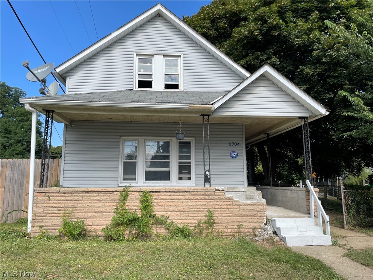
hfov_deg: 67.3
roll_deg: +0.2
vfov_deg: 53.1
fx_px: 280
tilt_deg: +9.0
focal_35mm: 26
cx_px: 186
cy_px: 140
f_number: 1.6
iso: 32
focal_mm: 4.2
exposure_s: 1/2681
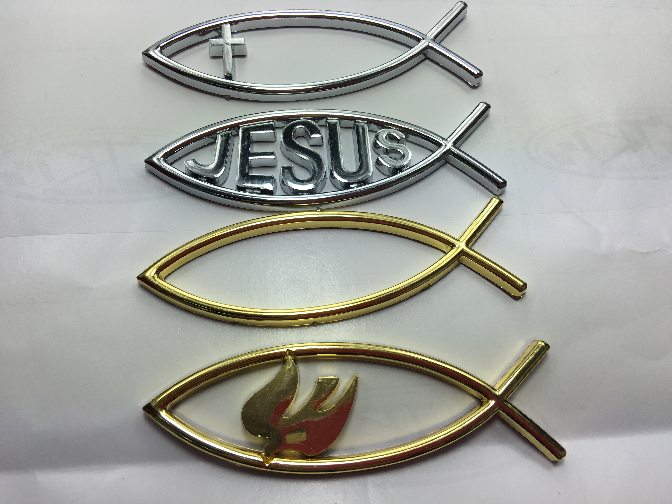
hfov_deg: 61.7
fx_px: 563
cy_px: 252
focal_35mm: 29
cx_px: 336
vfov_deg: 48.2
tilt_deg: -70.1
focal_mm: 4.15
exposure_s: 1/442
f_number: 2.2
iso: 25
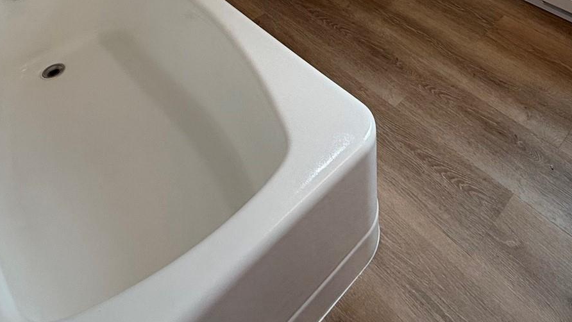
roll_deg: -1.2
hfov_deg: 54.8
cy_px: -156
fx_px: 531
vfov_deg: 25.6
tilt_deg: -19.6
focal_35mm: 35
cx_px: 406
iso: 50
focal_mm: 2.22
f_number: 2.2
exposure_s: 1/126
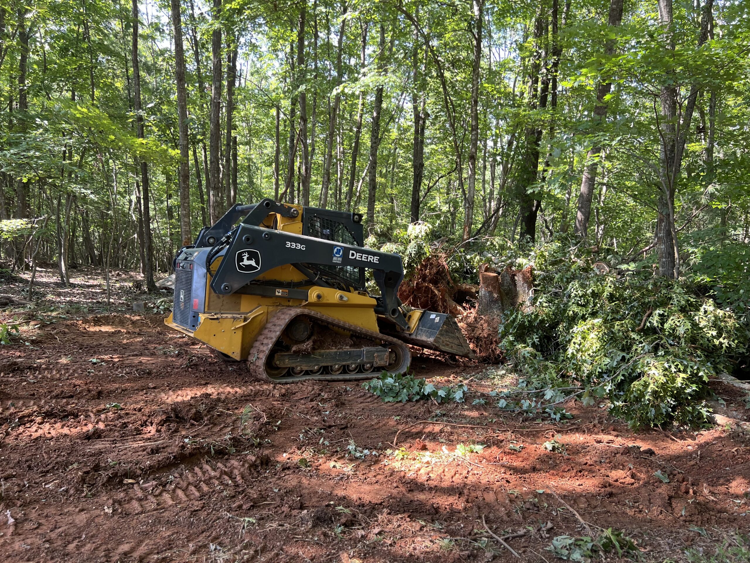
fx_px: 563
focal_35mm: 26
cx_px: 375
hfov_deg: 67.3
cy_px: 282
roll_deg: -3.9
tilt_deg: -10.4
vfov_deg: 53.1
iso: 80
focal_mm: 5.7
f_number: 1.5
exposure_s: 1/121
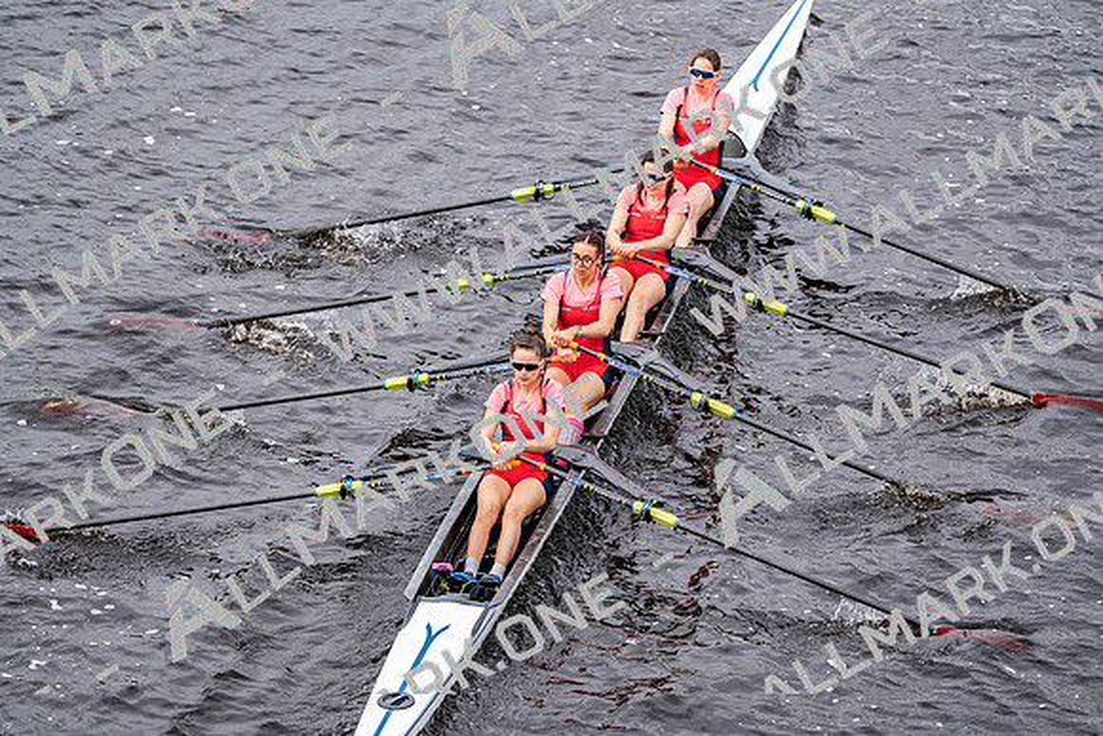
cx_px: 552
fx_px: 6129
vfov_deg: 6.9
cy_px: 368
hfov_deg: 10.3
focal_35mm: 200
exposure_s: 1/2000
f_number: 2.8
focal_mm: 200
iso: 400
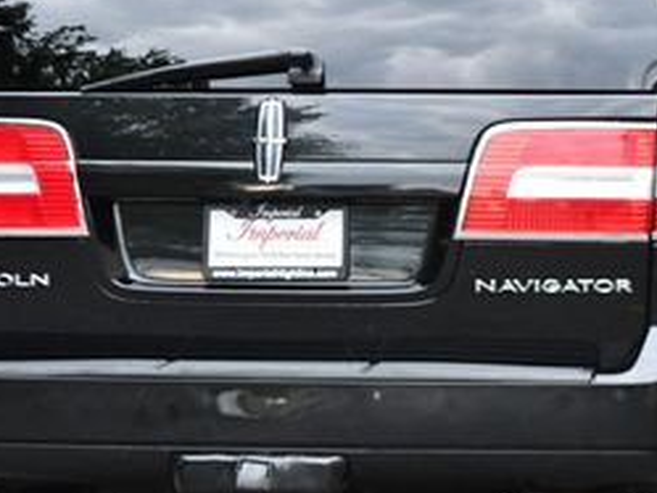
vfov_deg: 4.7
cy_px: 191
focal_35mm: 314
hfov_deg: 6.3
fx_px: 5962
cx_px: 406
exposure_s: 1/125
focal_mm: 85
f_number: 4.8
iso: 1800
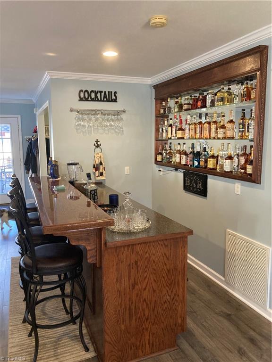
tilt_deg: -7.1
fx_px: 293
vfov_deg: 63.4
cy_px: 181
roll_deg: -0.1
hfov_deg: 49.7
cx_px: 136
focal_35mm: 28
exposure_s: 1/40
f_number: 1.8
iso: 250
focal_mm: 3.99
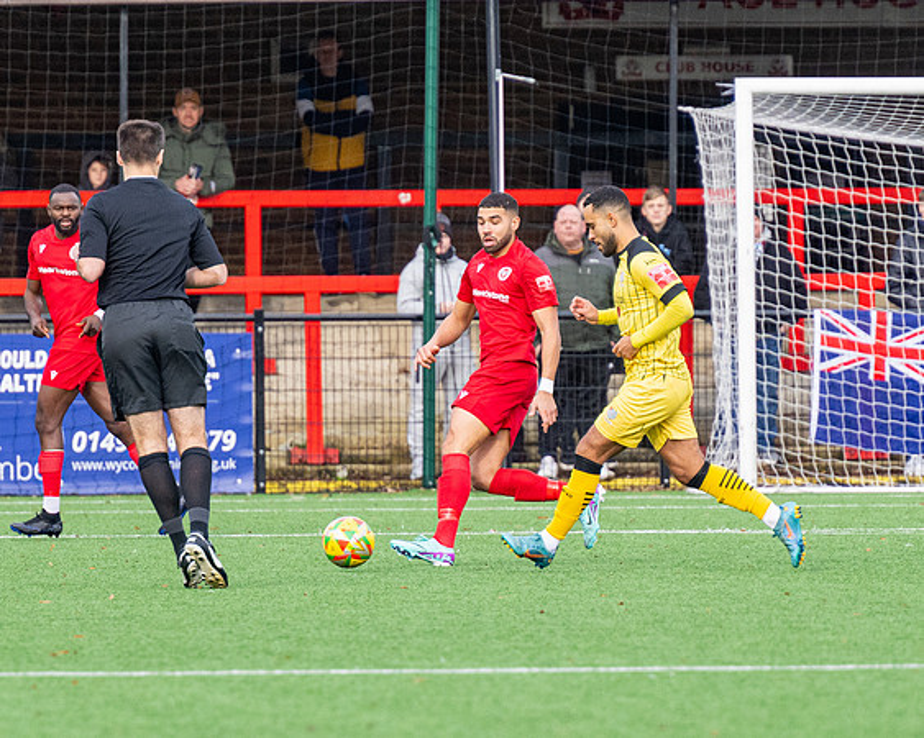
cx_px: 593
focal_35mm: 631
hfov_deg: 3.1
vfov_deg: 2.5
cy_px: 350
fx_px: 17246
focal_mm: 240
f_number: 4
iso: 800
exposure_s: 1/1600
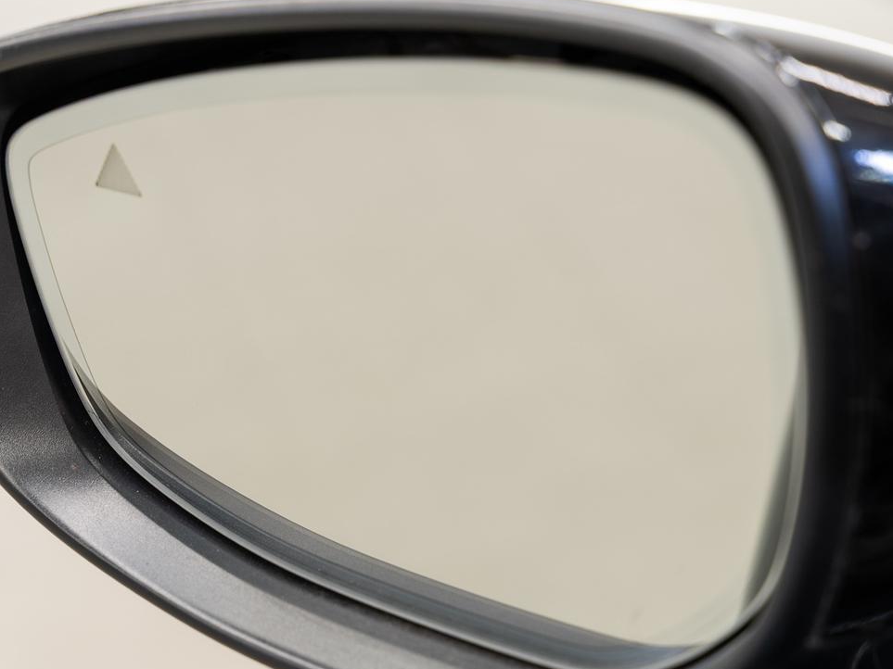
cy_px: 354
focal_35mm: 114
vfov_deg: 13.0
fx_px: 2941
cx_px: 315
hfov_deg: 17.2
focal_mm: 70
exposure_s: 1/2
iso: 100
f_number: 5.6
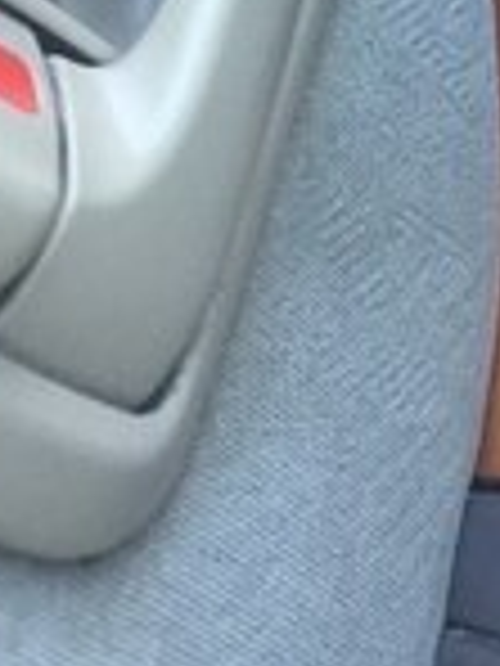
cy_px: -212
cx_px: 626
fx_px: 1868
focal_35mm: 97
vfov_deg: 18.7
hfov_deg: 14.7
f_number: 2.2
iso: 64
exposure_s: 1/33
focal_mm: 4.15
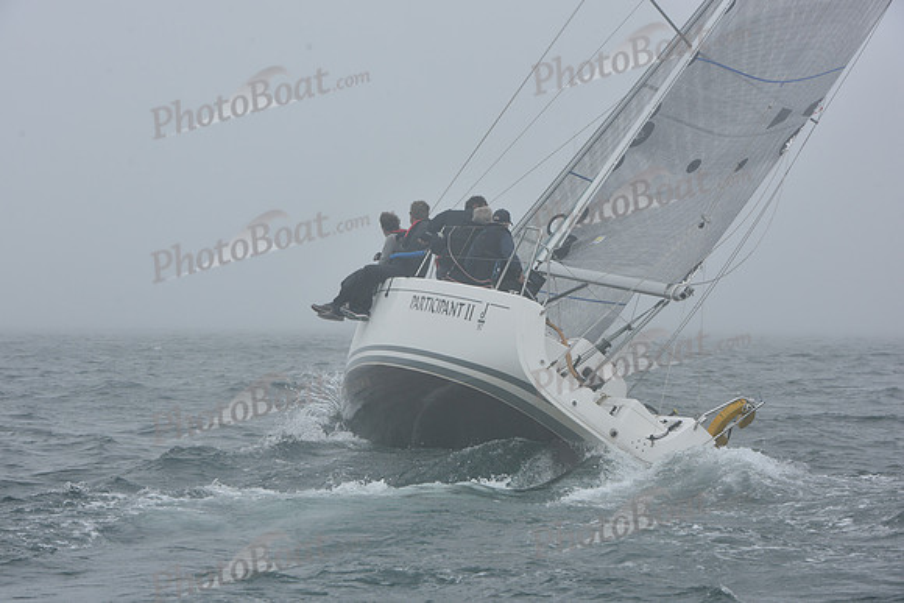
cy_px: 302
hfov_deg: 19.5
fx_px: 2637
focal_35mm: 105
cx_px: 452
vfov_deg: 13.0
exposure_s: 1/800
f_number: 9
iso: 250
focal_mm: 105
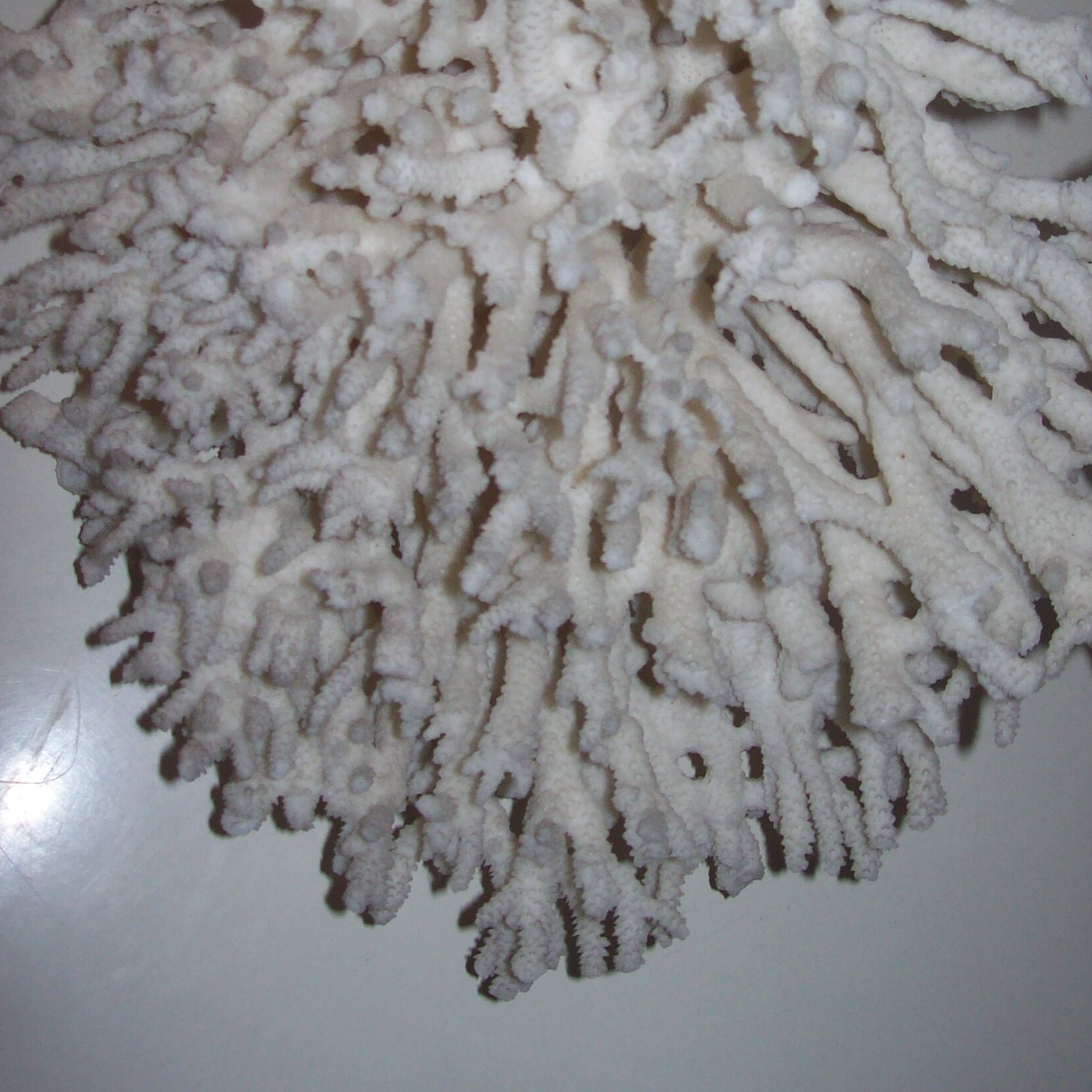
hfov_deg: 31.1
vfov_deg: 30.5
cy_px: 259
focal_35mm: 55
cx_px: 605
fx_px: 1963
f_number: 2.7
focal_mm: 6
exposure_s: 1/64
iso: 80
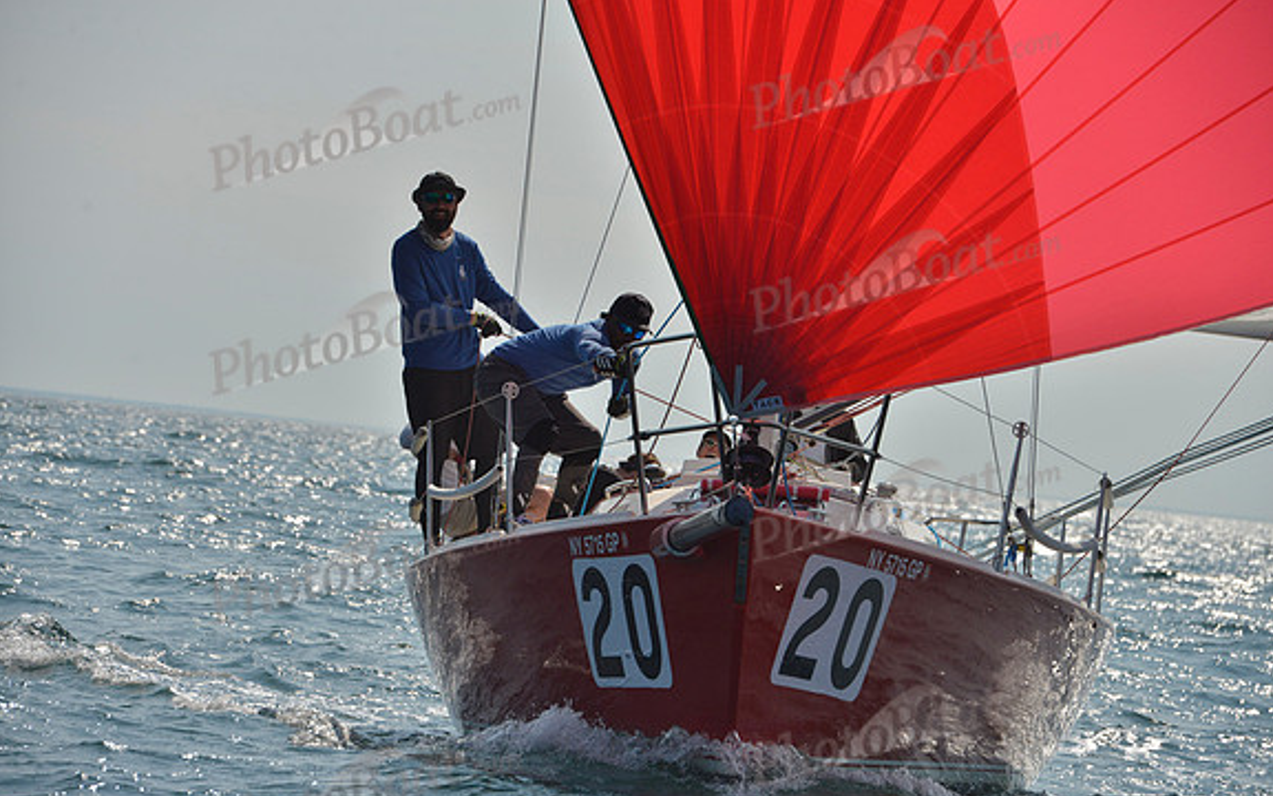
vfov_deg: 6.9
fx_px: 6592
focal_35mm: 190
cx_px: 636
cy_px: 421
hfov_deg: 11.0
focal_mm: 185
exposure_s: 1/1000
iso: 400
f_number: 9
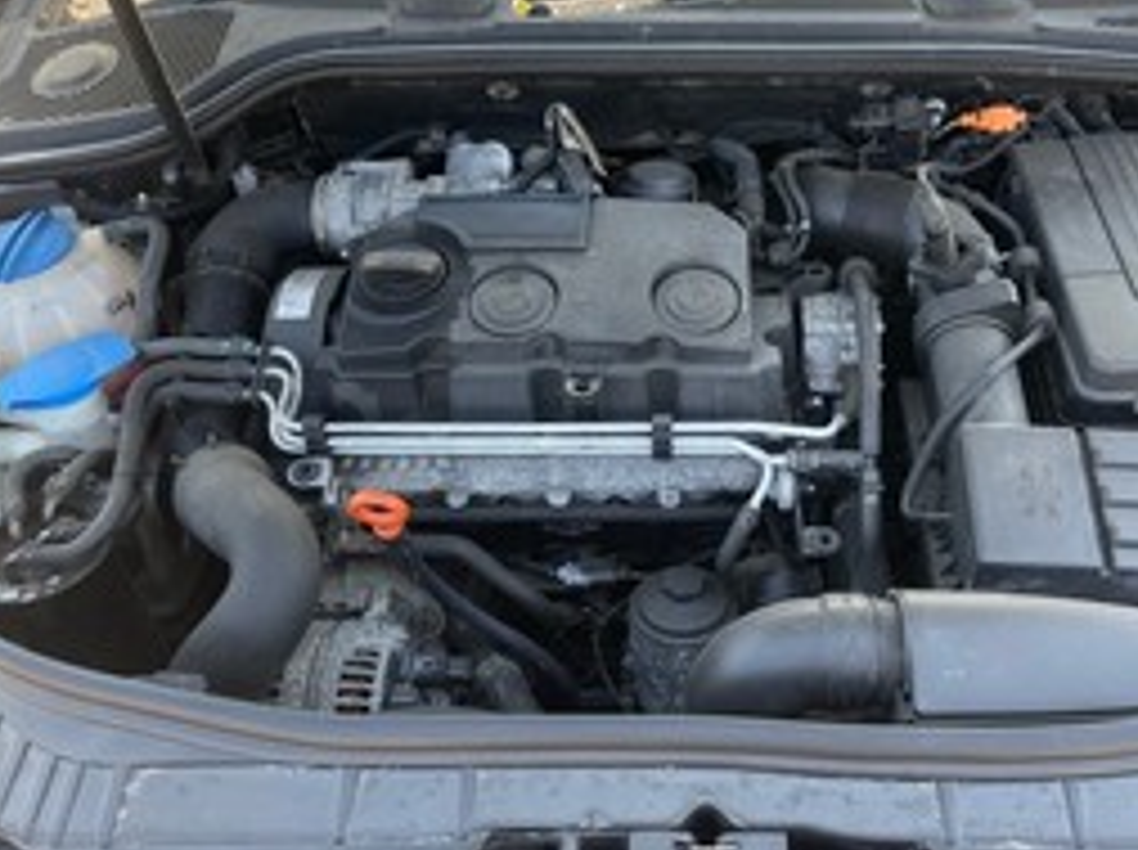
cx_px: 684
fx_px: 1182
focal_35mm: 36
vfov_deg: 39.5
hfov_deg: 51.1
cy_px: 396
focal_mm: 4.2
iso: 32
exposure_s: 1/129
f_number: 1.6
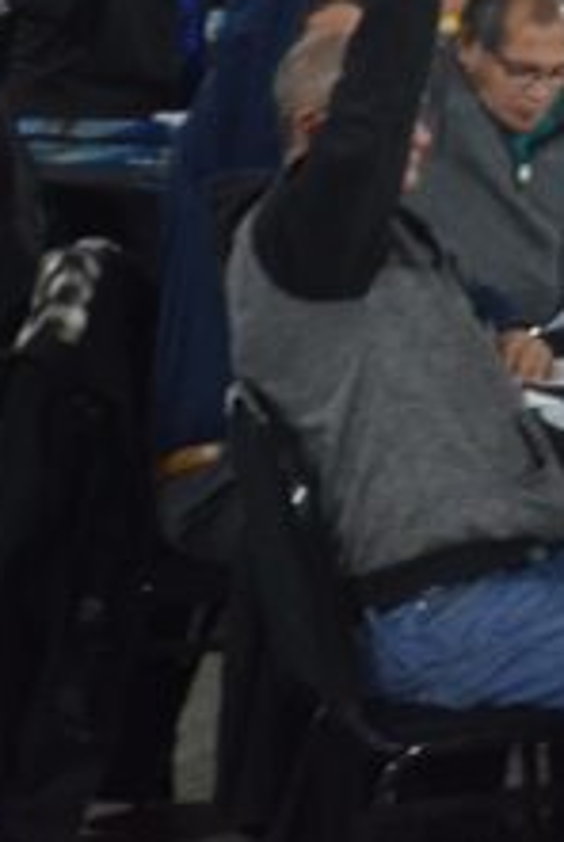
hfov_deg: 4.0
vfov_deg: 6.0
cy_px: -55
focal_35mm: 343
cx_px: 1254
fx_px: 8035
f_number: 5
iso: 1800
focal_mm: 66
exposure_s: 1/30
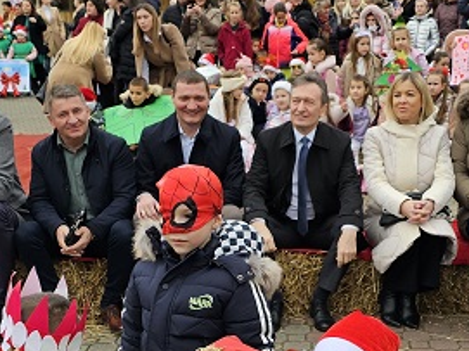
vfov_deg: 21.2
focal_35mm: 68
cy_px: 299
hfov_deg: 28.5
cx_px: 294
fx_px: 921
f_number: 1.7
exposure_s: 1/180
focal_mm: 6.3
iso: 20
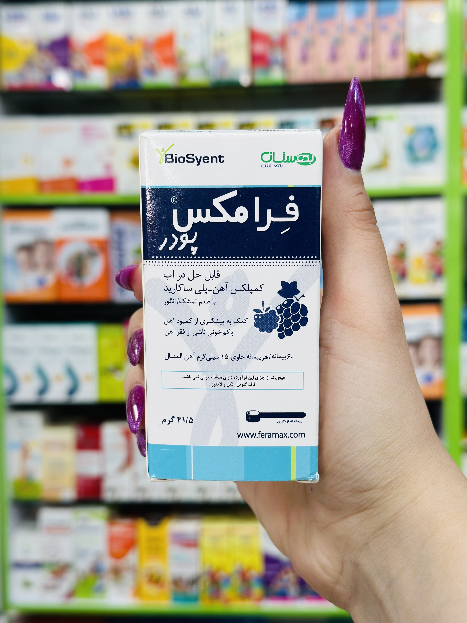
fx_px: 863
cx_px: 234
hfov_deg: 30.3
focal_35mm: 48
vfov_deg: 39.7
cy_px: 312
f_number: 1.78
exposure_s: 1/100
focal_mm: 6.86
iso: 64
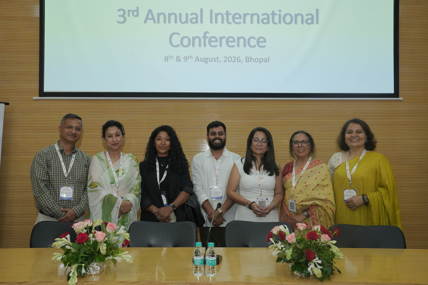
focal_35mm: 38
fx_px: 452
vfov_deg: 35.1
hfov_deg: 50.7
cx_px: 211
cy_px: 141
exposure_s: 1/160
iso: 1250
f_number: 5.6
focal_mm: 37
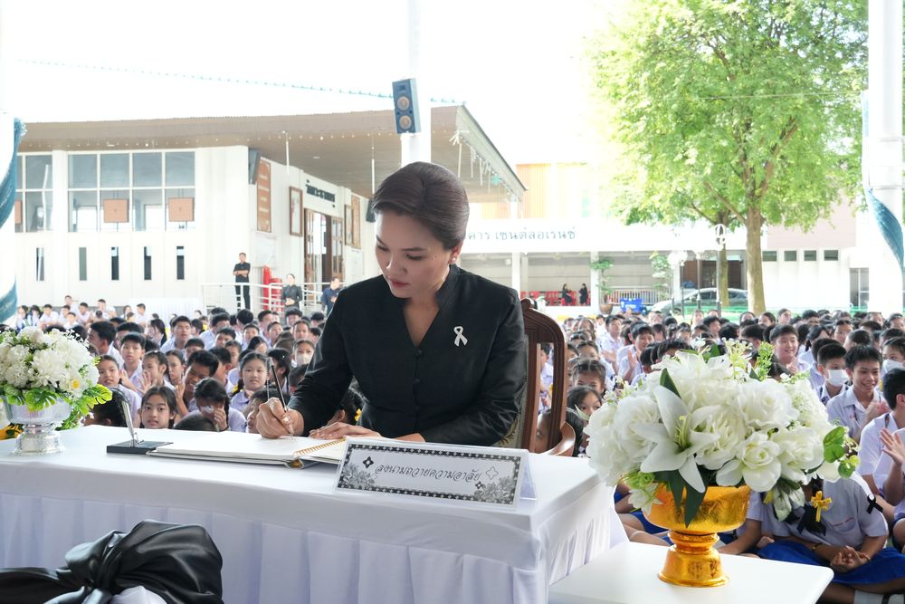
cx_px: 452
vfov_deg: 31.9
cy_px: 302
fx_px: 1056
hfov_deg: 46.4
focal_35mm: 42
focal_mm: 28
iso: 1600
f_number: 5.6
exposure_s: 1/200
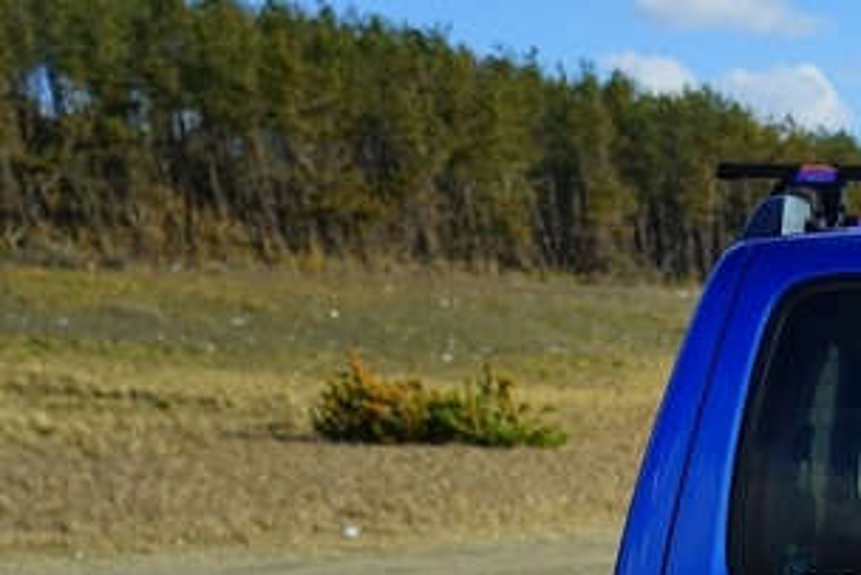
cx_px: 1110
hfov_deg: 22.9
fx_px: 1890
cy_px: 666
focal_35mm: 79
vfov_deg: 16.7
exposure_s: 1/1000
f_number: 4
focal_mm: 30
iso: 100
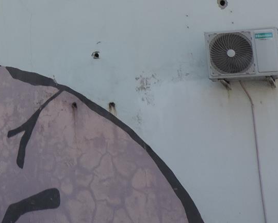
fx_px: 732
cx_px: -79
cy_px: -83
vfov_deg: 16.2
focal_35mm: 89
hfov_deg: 19.8
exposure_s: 1/400
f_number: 3
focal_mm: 4.3
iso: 80
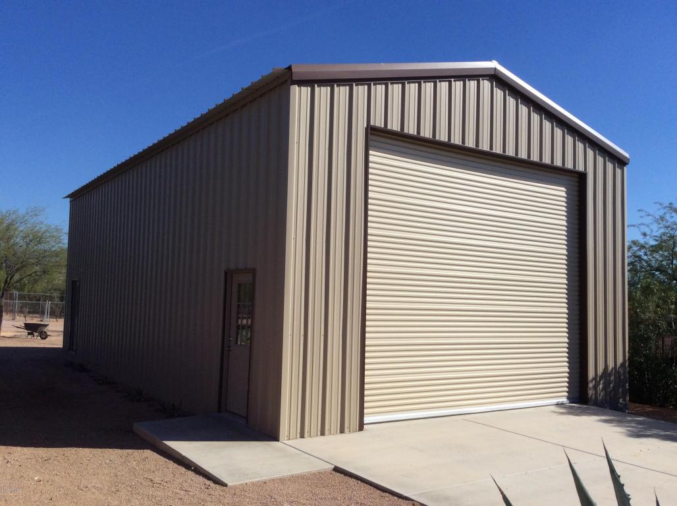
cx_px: 338
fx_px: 625
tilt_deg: +3.0
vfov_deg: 44.1
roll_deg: -0.6
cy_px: 253
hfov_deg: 56.9
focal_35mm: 32
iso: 32
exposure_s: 1/2288
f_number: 2.4
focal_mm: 3.3
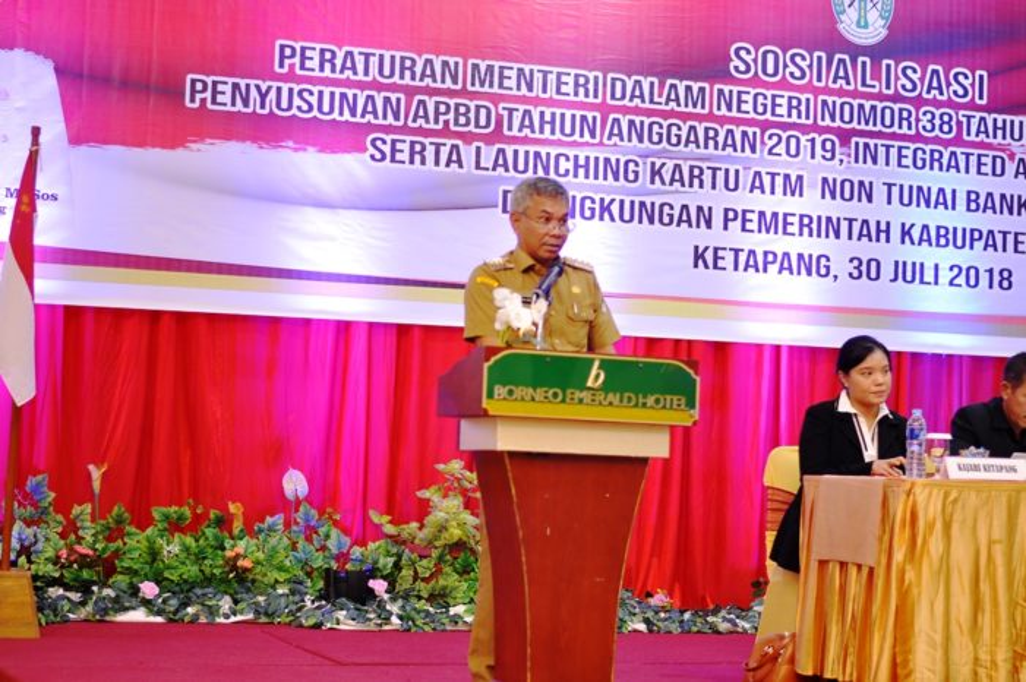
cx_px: 513
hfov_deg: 27.0
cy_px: 341
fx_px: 2135
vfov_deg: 18.1
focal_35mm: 75
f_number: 1.8
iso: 400
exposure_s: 1/40
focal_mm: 50
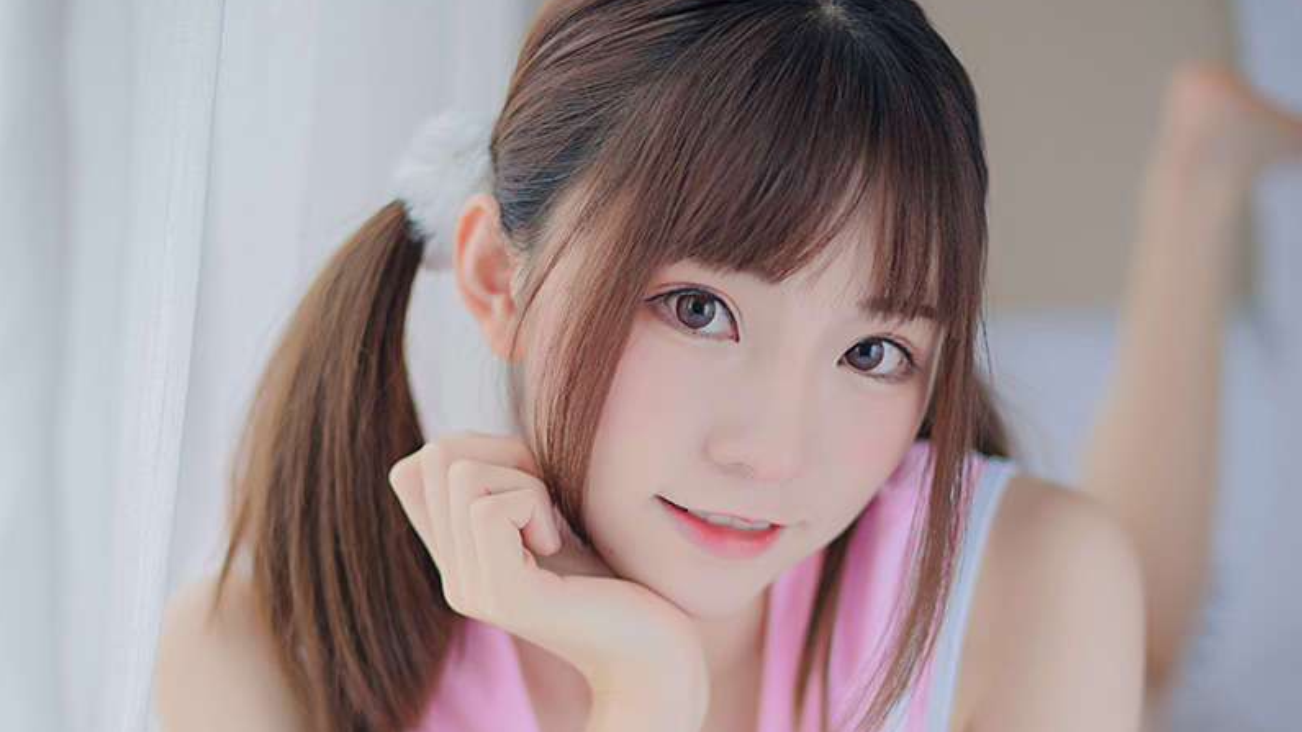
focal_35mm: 79
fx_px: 2727
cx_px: 649
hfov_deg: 26.9
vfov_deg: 15.2
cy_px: 594
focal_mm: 50
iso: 250
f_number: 1.4
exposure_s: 1/200
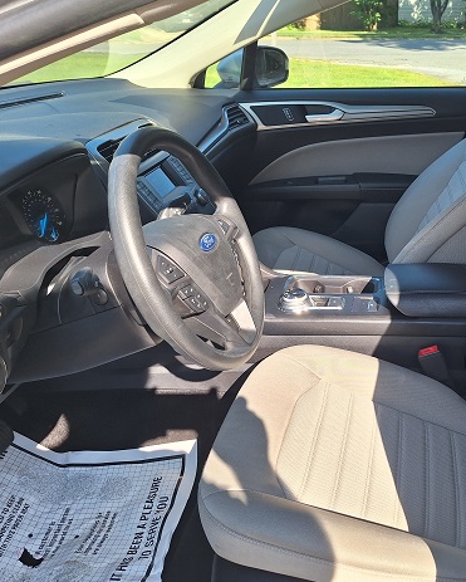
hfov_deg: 45.8
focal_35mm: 31
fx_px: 534
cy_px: 299
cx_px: 340
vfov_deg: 57.1
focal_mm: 5.54
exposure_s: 1/505
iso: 40
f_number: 1.8
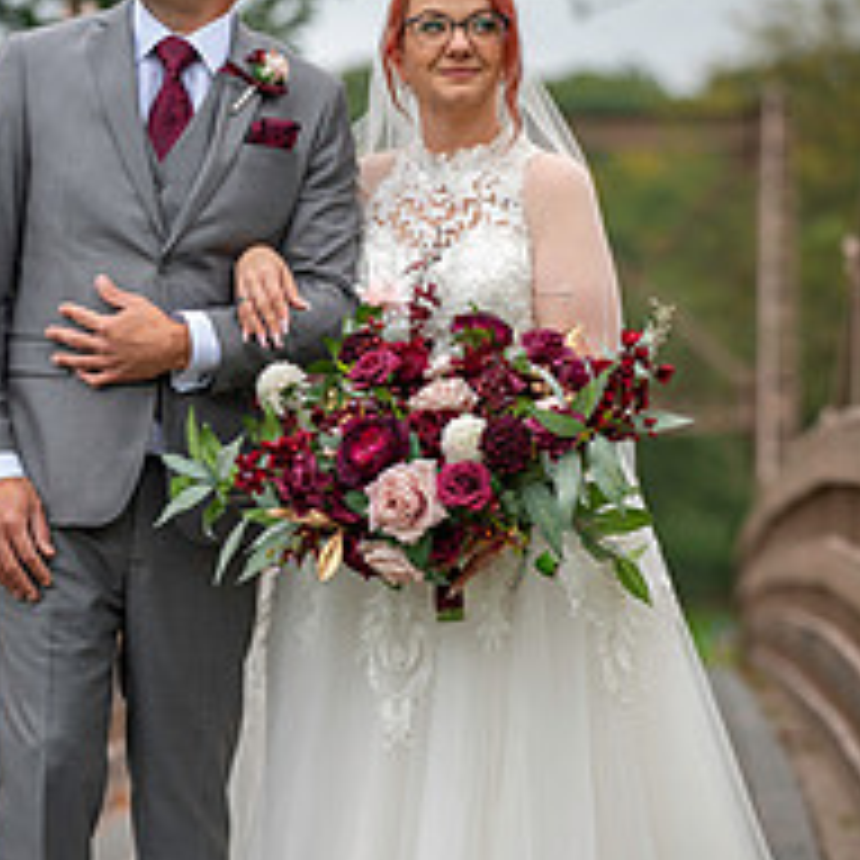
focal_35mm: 240
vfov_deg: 7.3
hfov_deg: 7.3
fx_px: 6746
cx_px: 286
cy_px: 374
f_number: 3.2
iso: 80
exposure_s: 1/125
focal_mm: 120
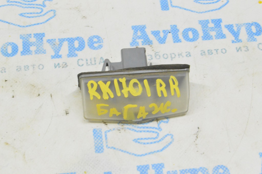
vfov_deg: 16.5
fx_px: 600
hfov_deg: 24.6
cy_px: 87
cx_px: 131
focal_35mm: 82
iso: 6400
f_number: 20
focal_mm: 55
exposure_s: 1/15
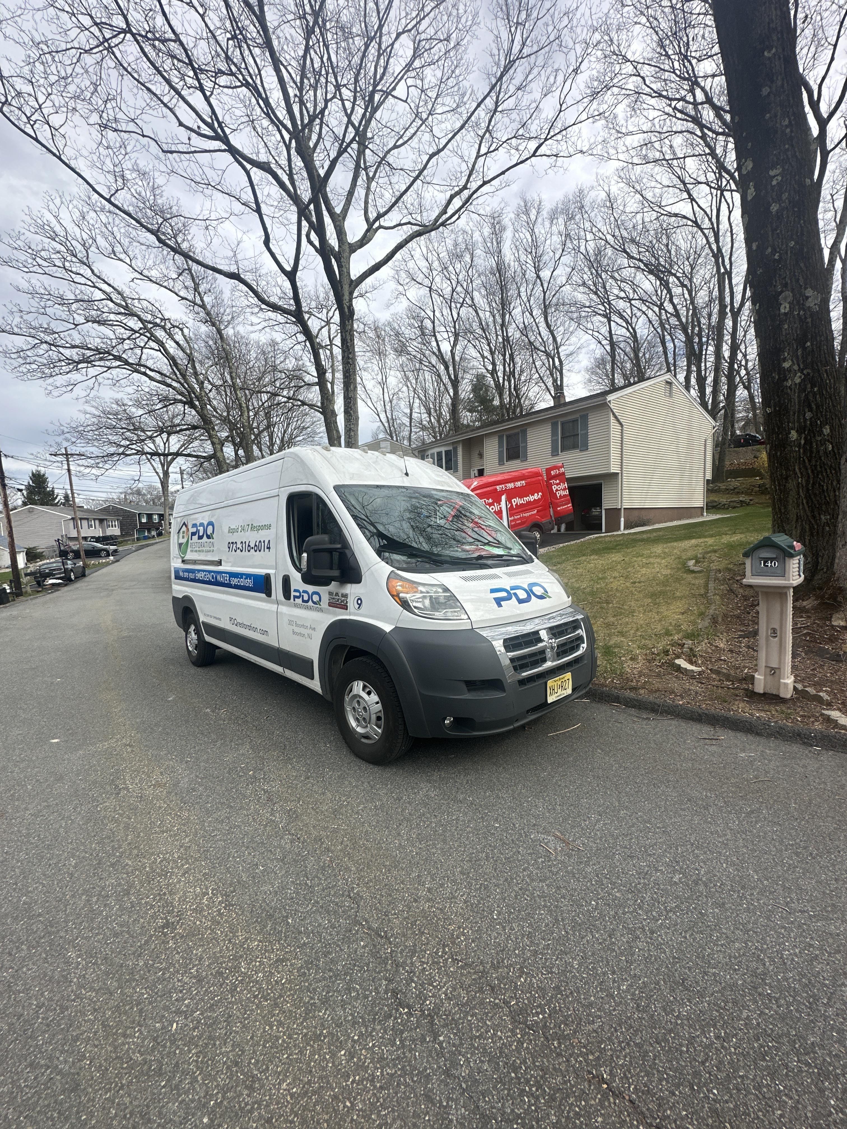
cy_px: 564
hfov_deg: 85.7
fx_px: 457
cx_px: 424
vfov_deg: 102.1
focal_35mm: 14
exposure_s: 1/759
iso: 40
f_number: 2.2
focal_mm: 2.22
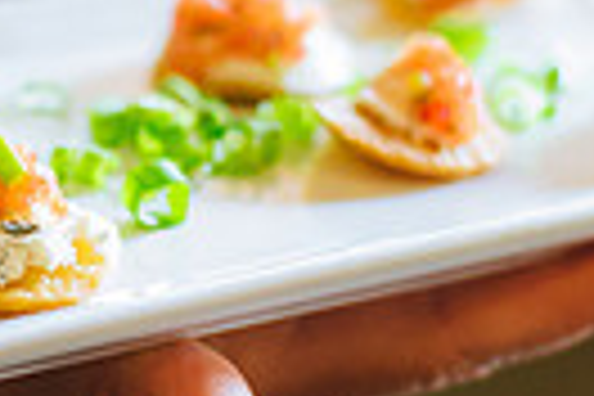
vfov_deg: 6.2
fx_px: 3630
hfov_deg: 9.3
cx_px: 76
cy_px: 146
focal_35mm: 220
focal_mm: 50
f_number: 2.2
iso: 1600
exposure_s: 1/160
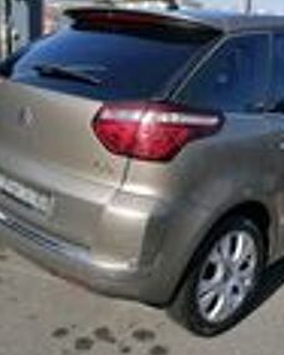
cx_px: 199
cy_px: 164
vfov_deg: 41.1
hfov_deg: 33.0
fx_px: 473
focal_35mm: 45
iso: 50
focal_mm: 4.75
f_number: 1.8
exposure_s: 1/1825
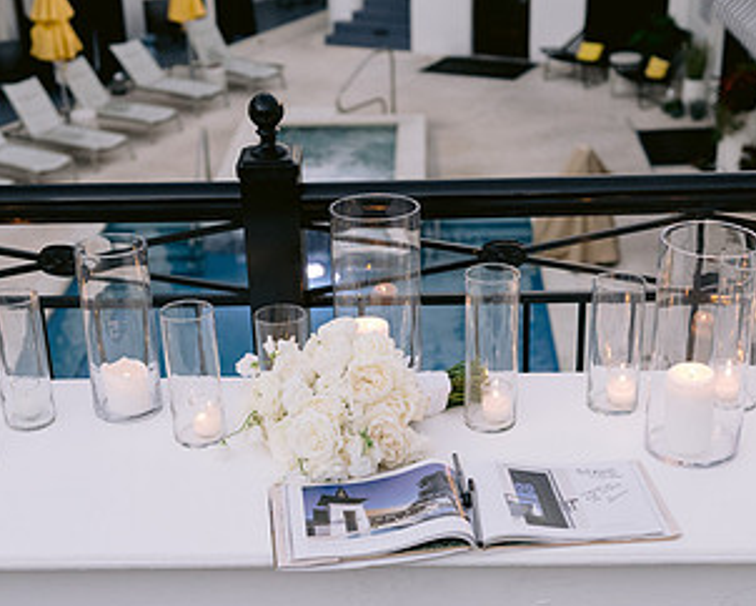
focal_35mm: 63
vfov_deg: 24.0
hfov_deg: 30.0
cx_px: 355
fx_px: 1411
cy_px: 454
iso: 1600
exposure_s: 1/250
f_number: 2.8
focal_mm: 35
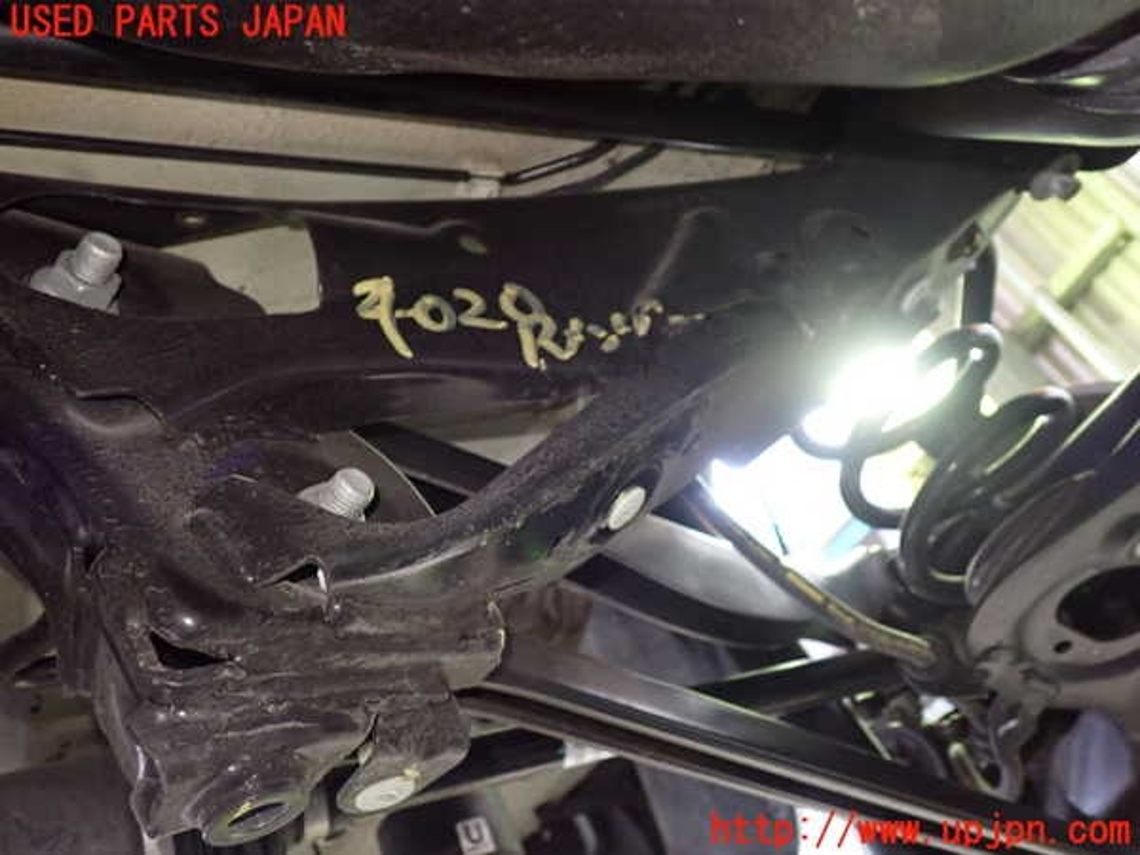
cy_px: 428
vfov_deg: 46.8
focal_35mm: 30
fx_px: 988
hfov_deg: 60.0
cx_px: 570
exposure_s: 1/20
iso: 800
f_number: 2.3
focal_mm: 5.4
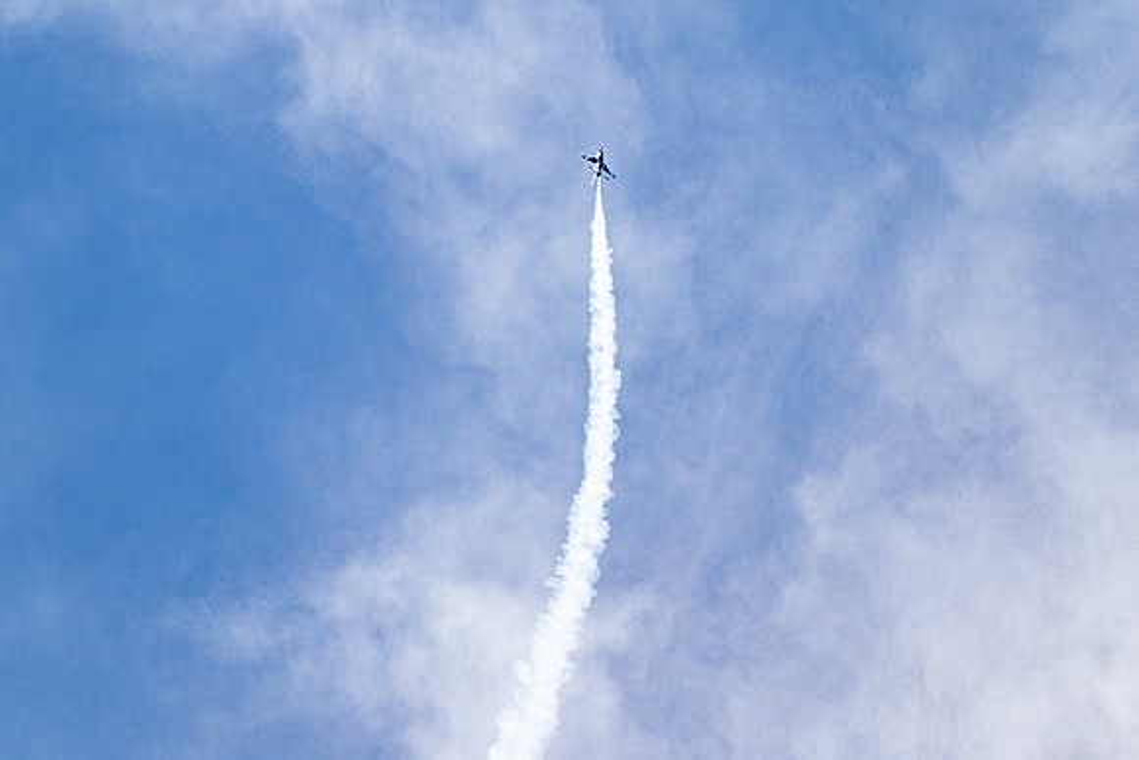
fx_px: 19410
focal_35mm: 613
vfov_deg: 2.2
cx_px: 501
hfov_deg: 3.4
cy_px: 180
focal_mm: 400
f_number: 8
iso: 800
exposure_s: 1/2000
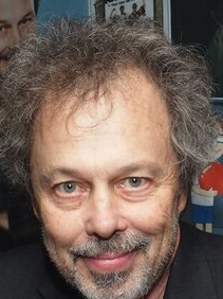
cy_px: 187
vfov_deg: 28.1
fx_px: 594
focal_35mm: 69
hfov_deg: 21.3
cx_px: 112
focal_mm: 11.4
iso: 200
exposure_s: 1/125
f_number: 4.5
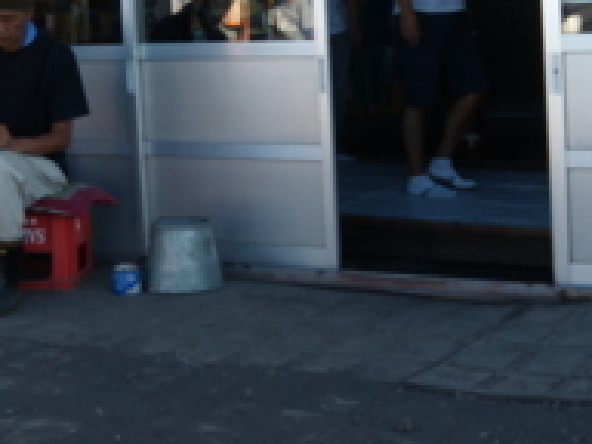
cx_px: 336
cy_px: 34
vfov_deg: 19.2
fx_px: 1283
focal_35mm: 75
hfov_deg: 26.0
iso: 80
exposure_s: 1/160
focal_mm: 6.4
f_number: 3.6
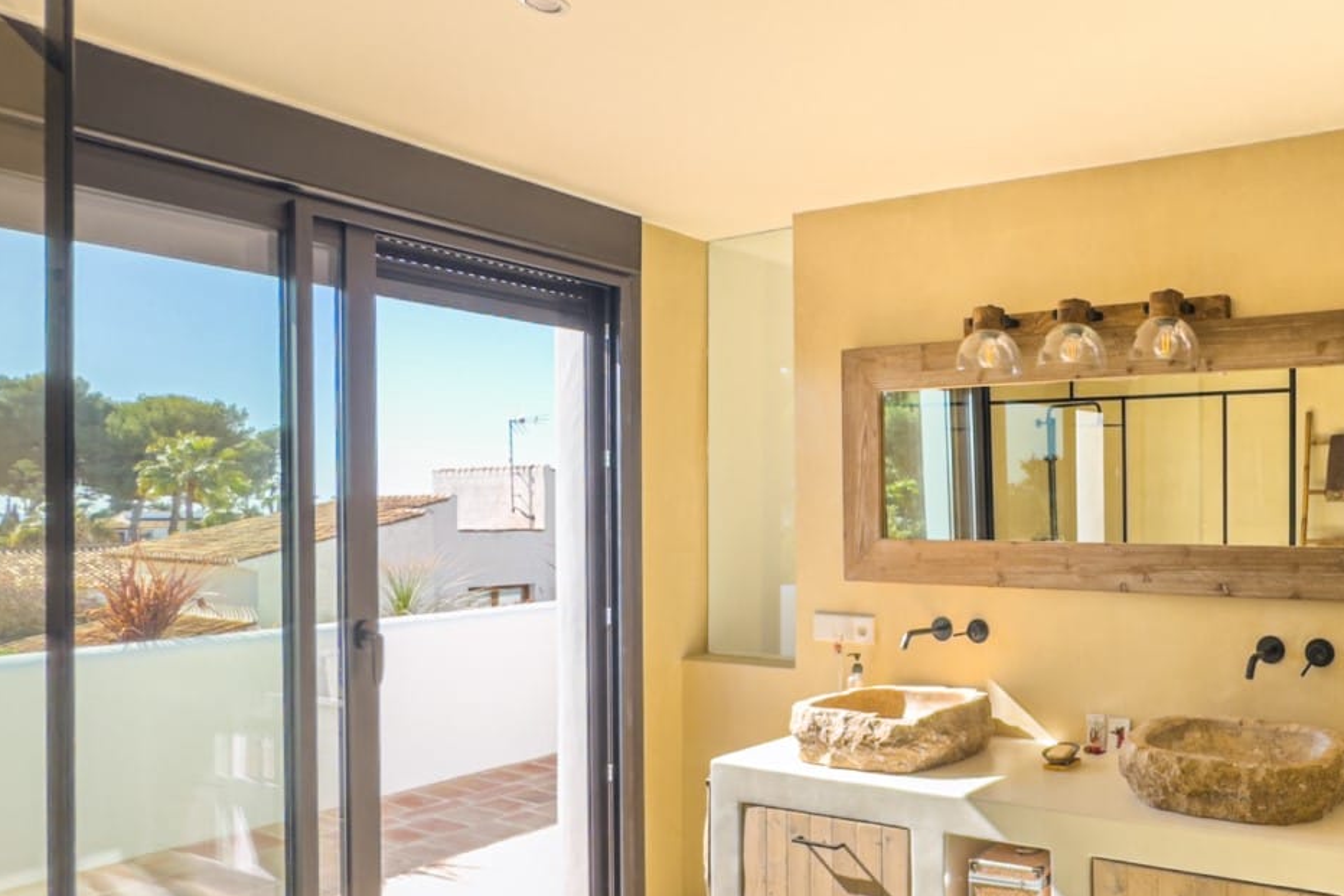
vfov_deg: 50.7
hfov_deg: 65.0
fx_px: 933
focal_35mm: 25
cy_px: 564
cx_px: 1080
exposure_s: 1/220
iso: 40
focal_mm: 2.22
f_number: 2.2
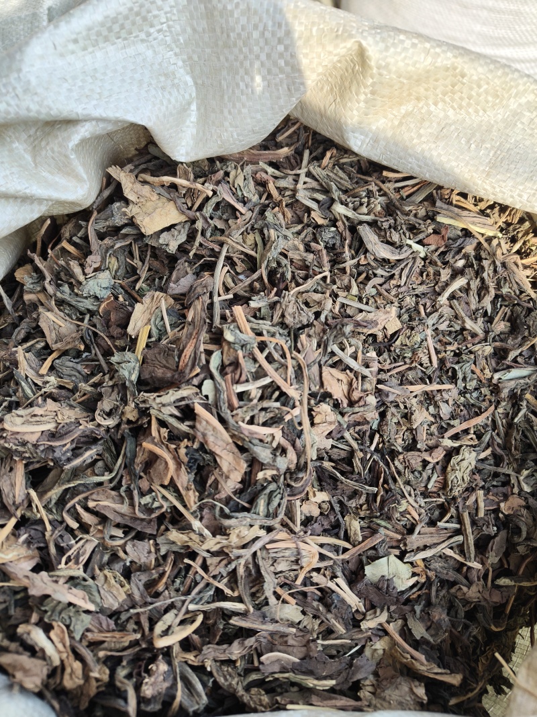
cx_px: 268
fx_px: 497
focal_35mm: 24
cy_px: 358
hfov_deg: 56.8
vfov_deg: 71.6
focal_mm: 5.59
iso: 50
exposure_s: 1/808
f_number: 1.8
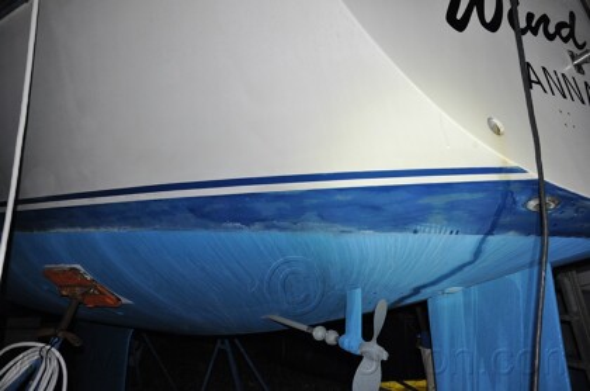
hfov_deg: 53.2
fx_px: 589
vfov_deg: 36.7
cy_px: 196
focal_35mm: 36
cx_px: 295
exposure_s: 1/60
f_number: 3.8
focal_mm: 24
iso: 800
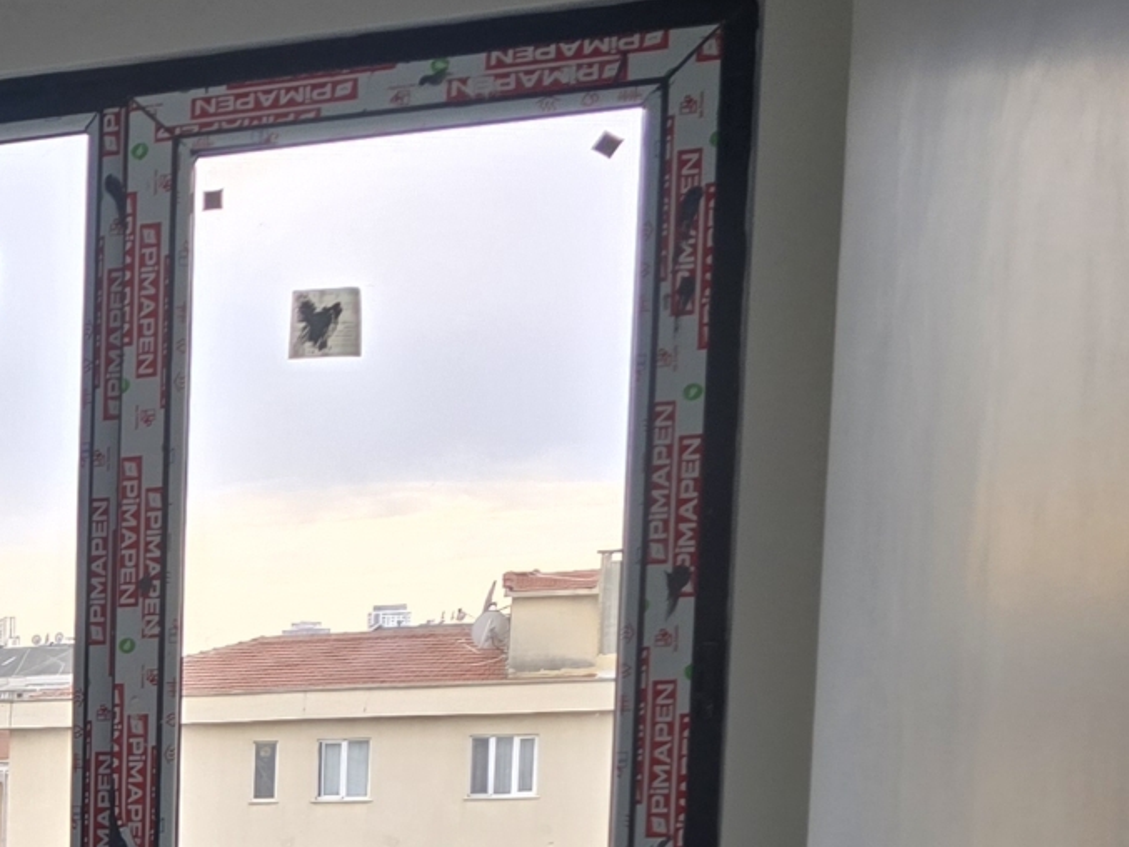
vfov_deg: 16.1
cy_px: 1117
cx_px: -897
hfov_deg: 18.0
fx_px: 2838
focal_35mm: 87
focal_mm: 6.3
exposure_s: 1/180
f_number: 1.7
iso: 40
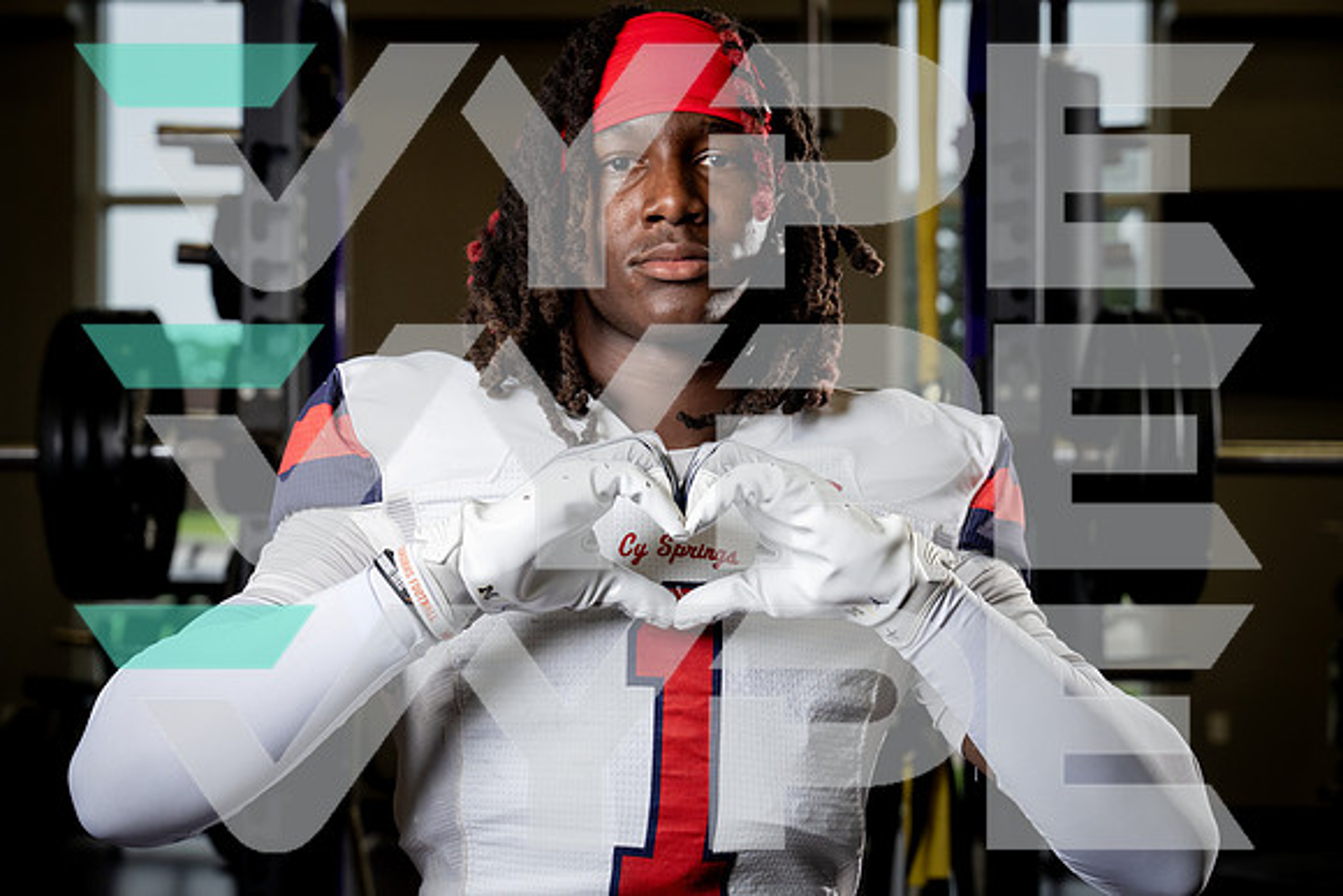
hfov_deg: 30.1
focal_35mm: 67
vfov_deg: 20.3
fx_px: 2500
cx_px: 672
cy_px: 448
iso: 640
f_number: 5.6
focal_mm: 67
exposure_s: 1/250
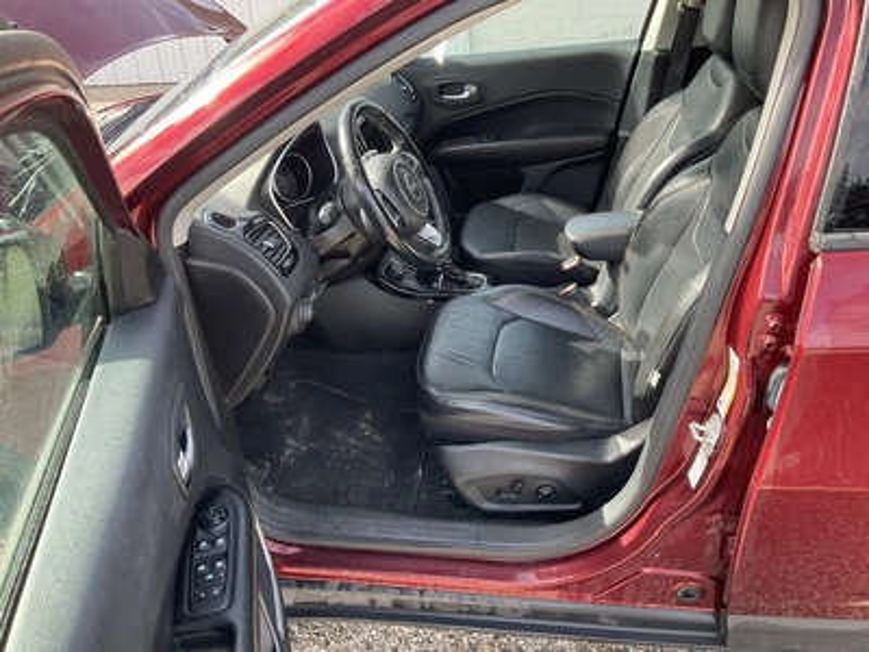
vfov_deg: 48.2
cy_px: 326
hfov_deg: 61.7
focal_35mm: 29
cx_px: 434
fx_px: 728
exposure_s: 1/134
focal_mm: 3
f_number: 1.8
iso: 32
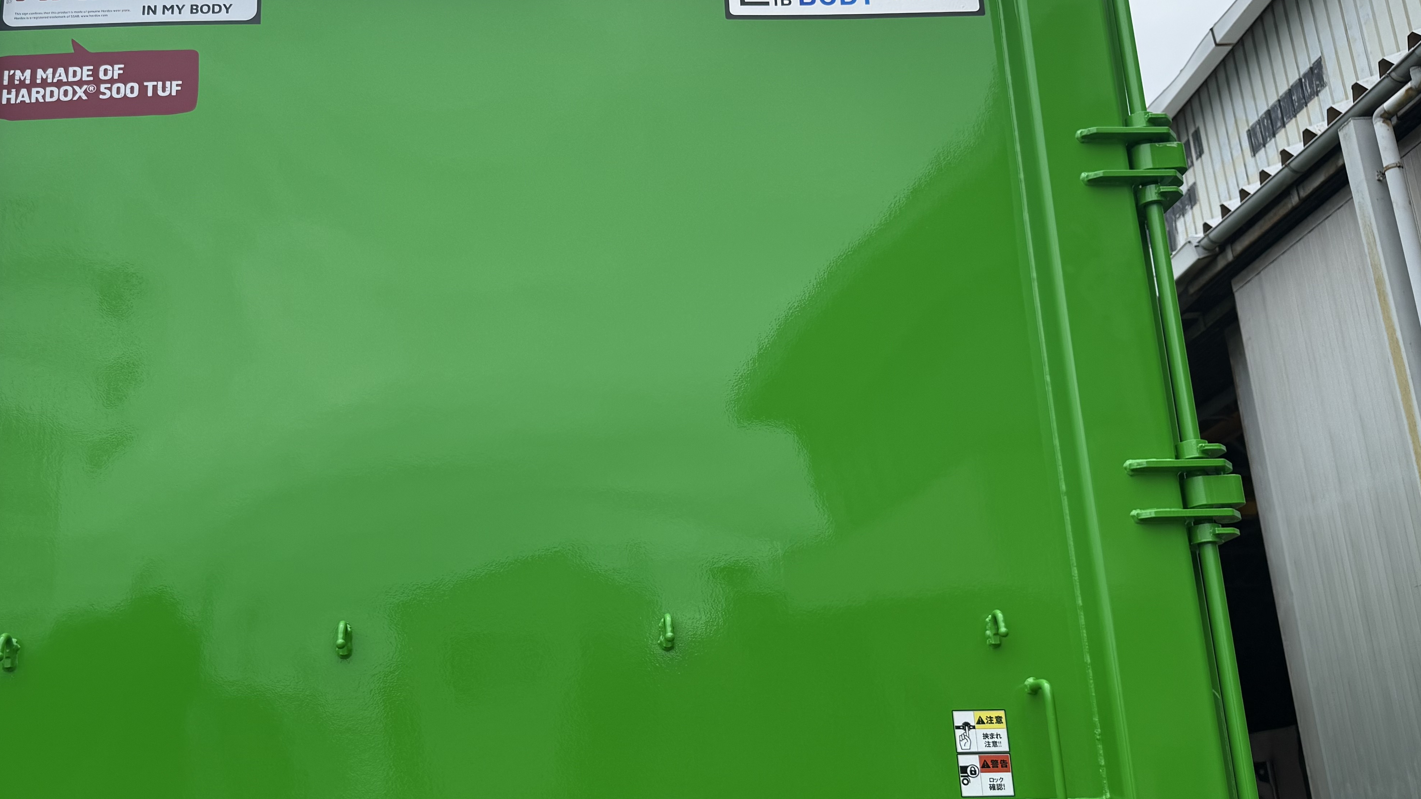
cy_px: 434
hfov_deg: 52.1
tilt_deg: +16.0
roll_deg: +1.9
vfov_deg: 31.2
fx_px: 1432
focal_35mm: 38
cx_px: 516
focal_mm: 6.76
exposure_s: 1/3759
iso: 100
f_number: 1.78
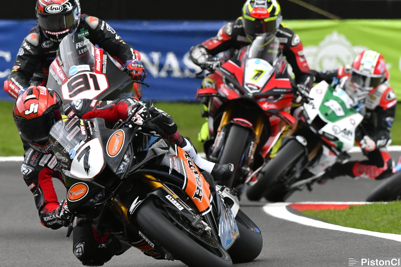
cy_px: 139
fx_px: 6203
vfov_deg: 2.5
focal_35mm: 557
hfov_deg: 3.7
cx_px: 210
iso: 1800
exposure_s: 1/1250
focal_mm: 300
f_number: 5.6
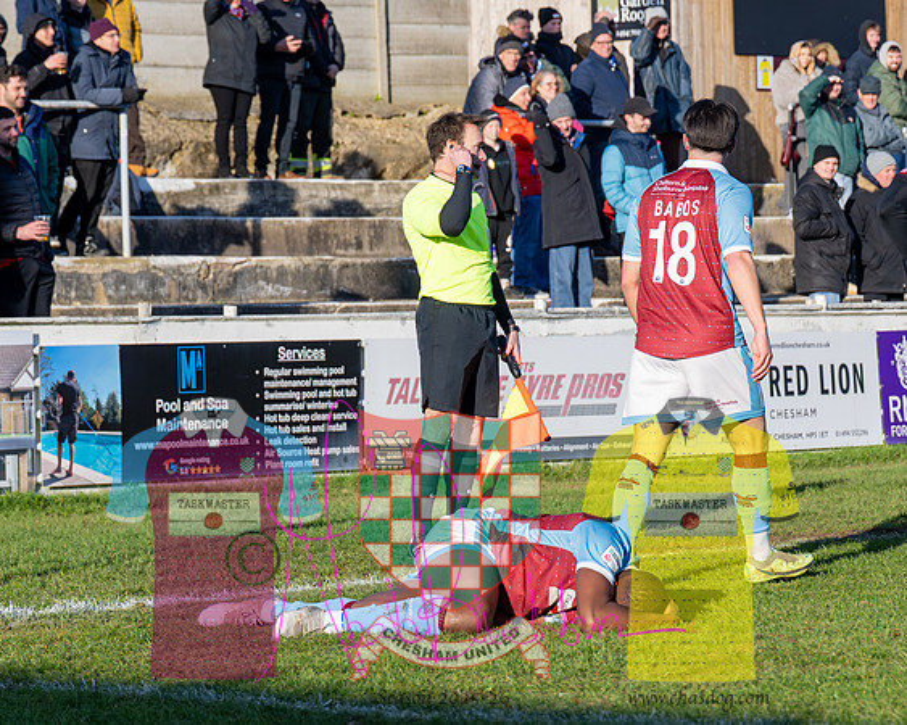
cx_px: 436
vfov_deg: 10.6
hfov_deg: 13.2
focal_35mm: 146
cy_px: 422
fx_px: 3907
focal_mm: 71
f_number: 4
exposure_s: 1/6400
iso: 800
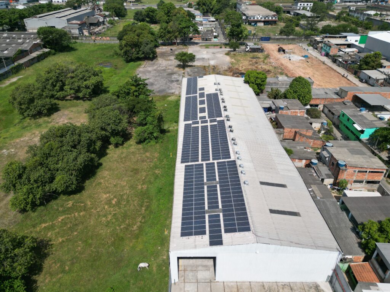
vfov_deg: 56.8
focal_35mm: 24
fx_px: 270
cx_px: 195
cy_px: 146
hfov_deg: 71.6
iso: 200
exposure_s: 1/5000
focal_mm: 6.72
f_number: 1.7
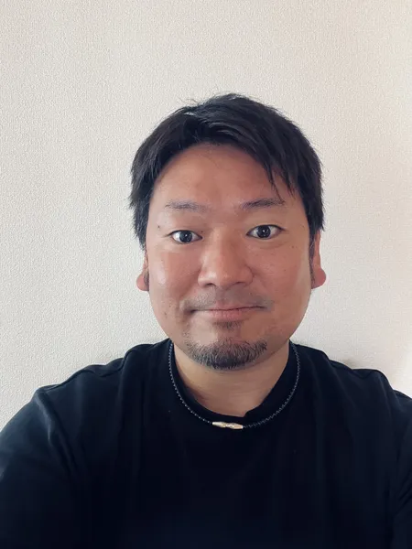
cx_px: 206
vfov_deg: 60.0
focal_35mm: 30
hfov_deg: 46.8
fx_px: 476
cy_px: 274
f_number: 2.2
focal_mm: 2.71
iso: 400
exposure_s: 1/40
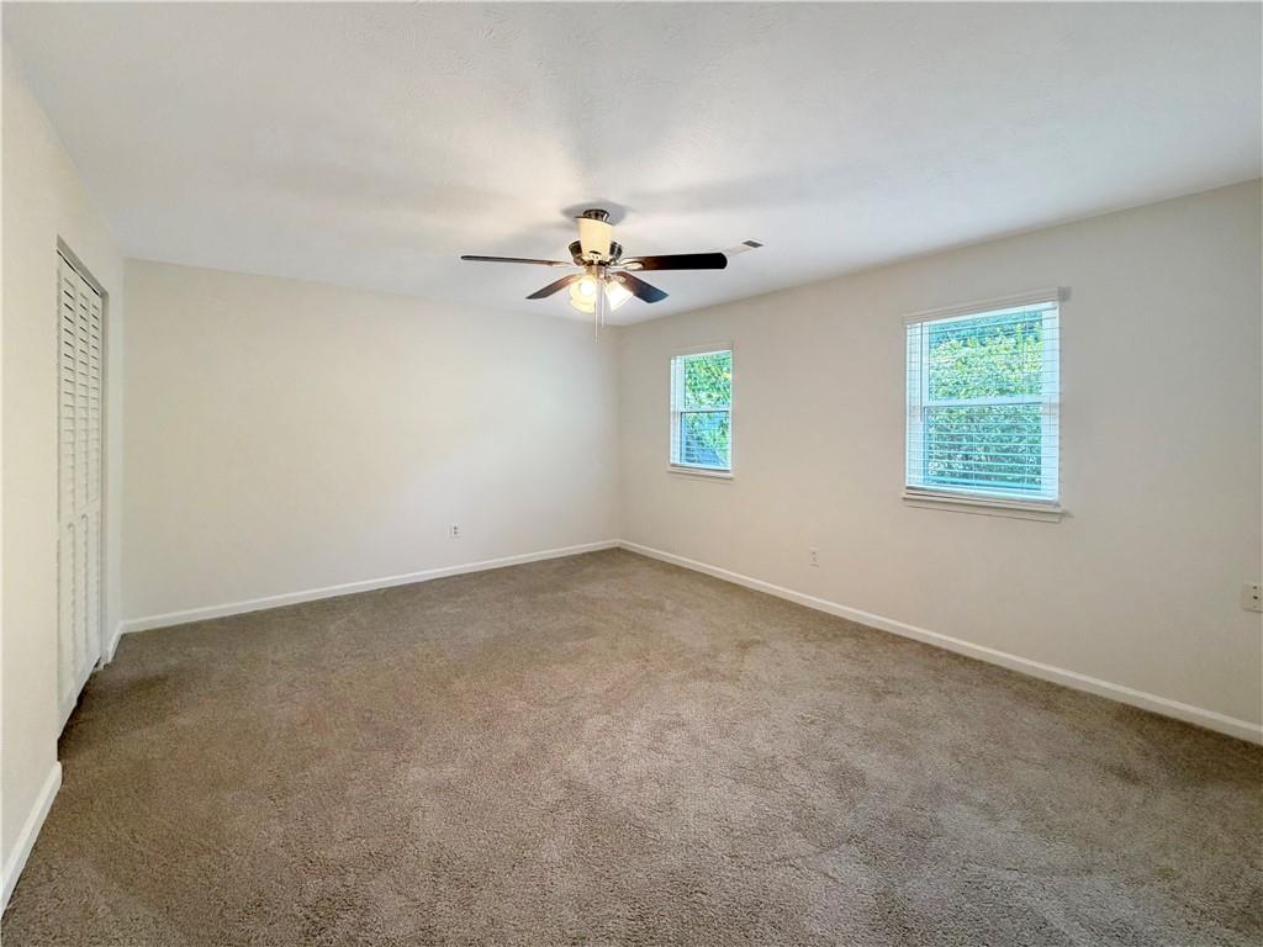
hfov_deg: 102.1
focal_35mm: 14
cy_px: 474
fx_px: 511
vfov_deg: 85.7
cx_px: 632
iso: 320
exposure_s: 1/120
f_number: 2.2
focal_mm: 2.22
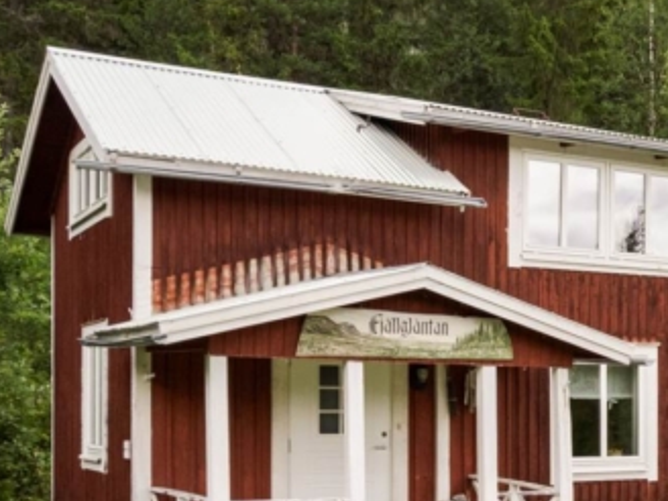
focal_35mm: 66
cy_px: 385
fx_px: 1274
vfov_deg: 22.0
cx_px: 843
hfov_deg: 25.7
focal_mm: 8.38
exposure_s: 1/800
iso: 100
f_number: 2.8
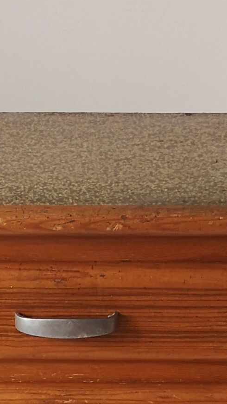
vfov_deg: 15.8
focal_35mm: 134
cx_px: 41
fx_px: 1434
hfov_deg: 9.0
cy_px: 361
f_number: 1.8
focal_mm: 3.95
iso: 50
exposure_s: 1/121
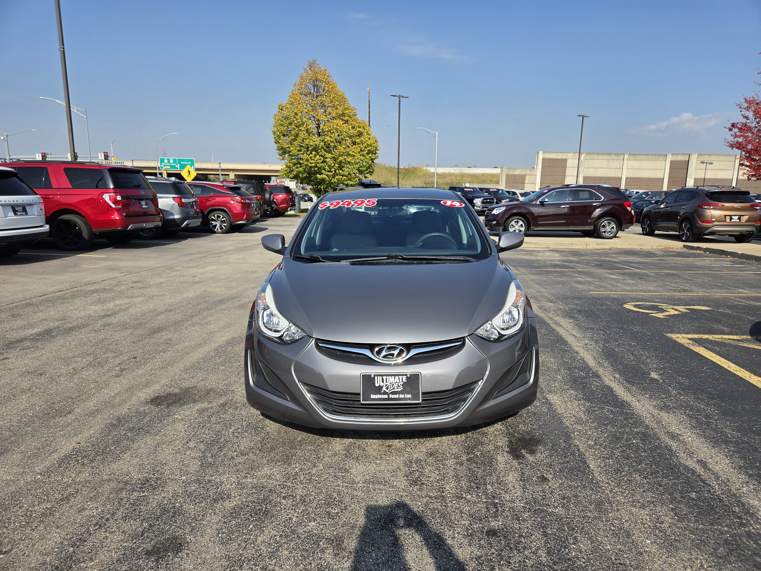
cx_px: 380
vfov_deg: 58.9
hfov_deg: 73.9
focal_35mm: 23
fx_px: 506
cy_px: 286
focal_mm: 5.4
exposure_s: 1/4364
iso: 80
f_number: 1.8
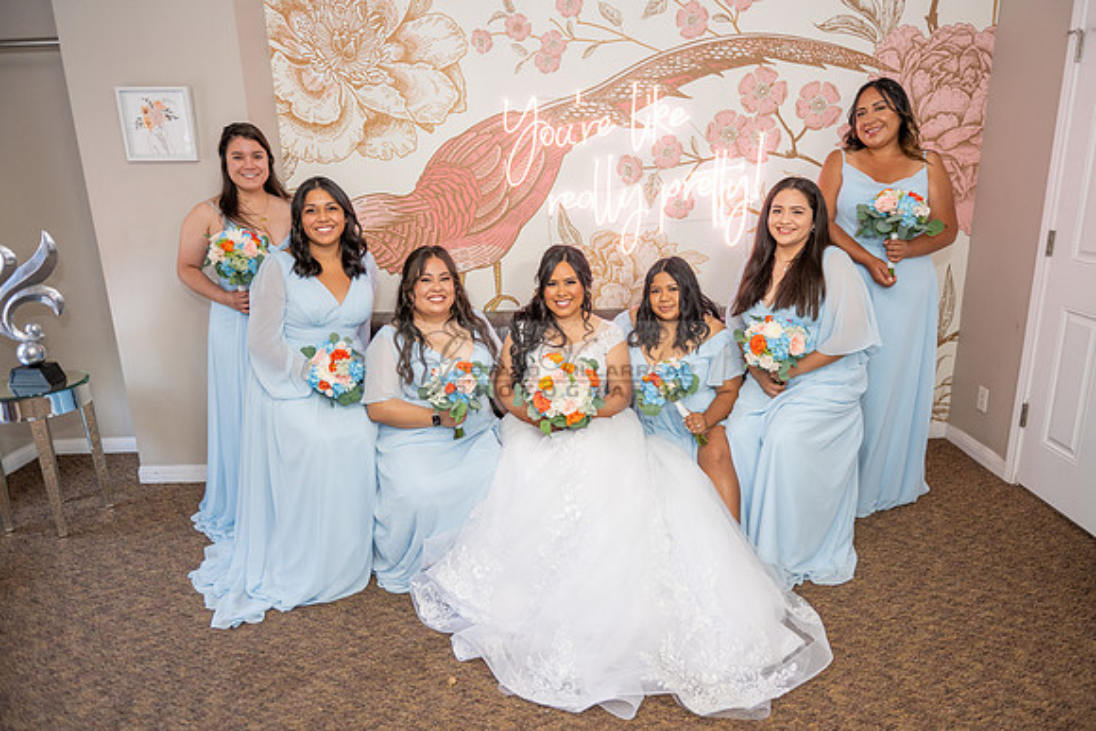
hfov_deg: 73.7
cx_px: 548
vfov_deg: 53.2
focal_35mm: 24
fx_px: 731
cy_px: 366
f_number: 3.2
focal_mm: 24
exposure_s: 1/160
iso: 800
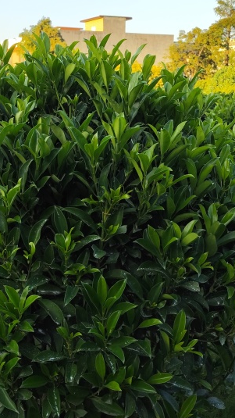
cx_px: 76
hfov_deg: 23.8
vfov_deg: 40.2
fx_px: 554
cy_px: 312
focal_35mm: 50
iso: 50
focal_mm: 6.19
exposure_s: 1/196
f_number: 1.65
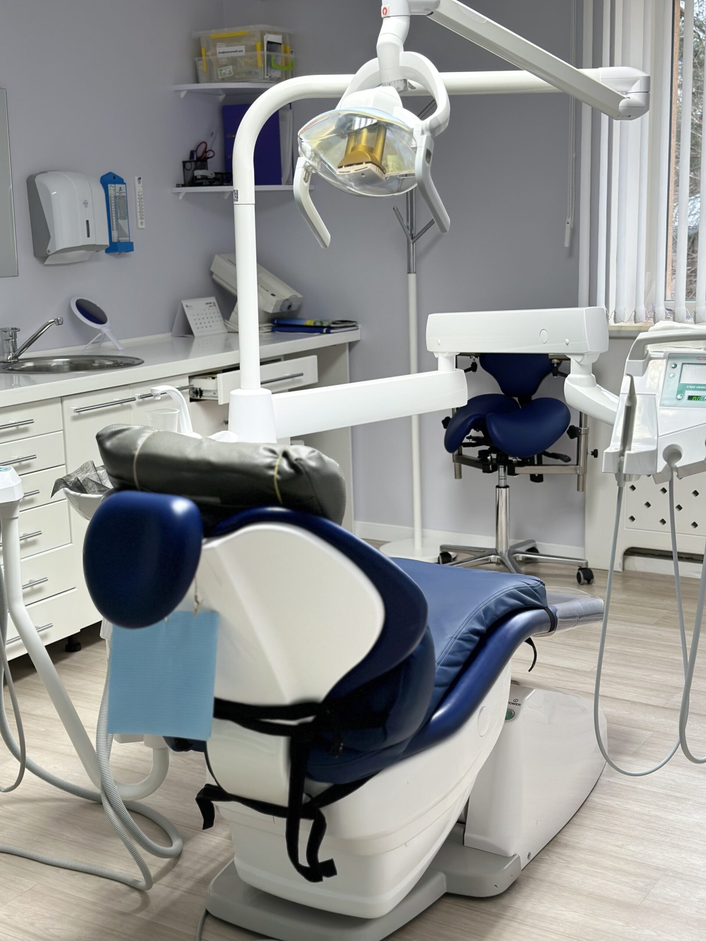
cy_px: 470
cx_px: 353
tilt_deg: -11.5
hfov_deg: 30.3
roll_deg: +1.4
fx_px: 1305
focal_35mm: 48
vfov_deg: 39.7
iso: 80
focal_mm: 6.86
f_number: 1.78
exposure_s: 1/216
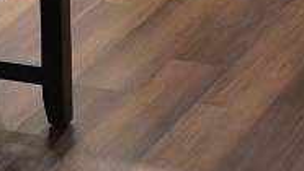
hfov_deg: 9.6
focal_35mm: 225
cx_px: 96
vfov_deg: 5.2
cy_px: -239
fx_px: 1815
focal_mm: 6.86
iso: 250
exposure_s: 1/60
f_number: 1.78
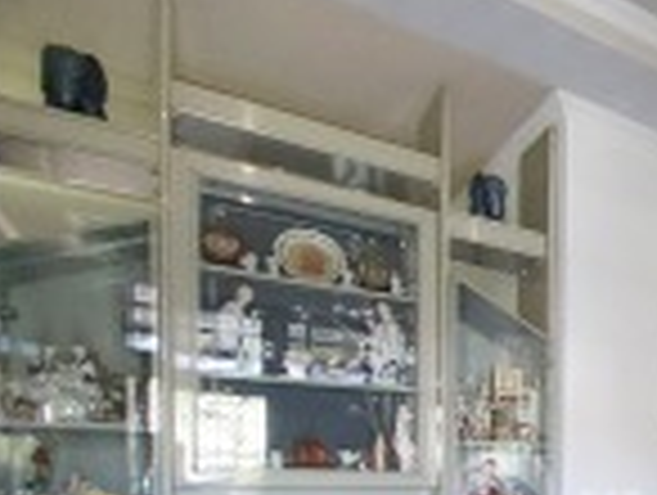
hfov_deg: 40.9
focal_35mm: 32
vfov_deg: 38.4
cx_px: 774
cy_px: 513
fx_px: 608
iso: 640
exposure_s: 1/20
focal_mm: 1.74
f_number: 2.2
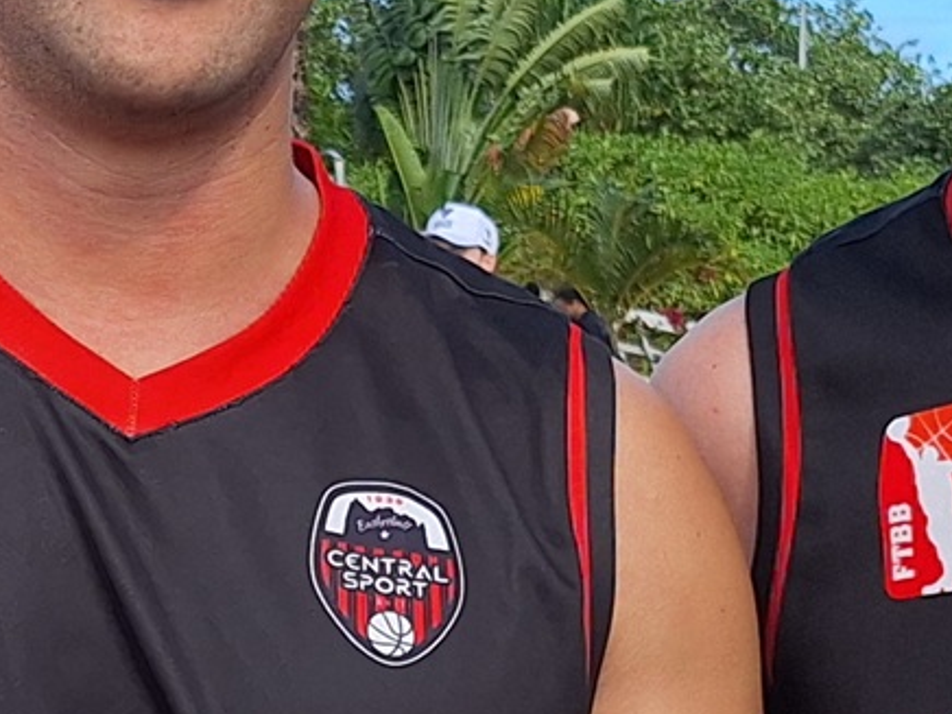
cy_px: 591
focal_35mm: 132
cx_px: 266
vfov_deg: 11.2
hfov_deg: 14.9
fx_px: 3630
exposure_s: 1/1799
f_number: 1.8
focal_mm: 5.54
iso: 40
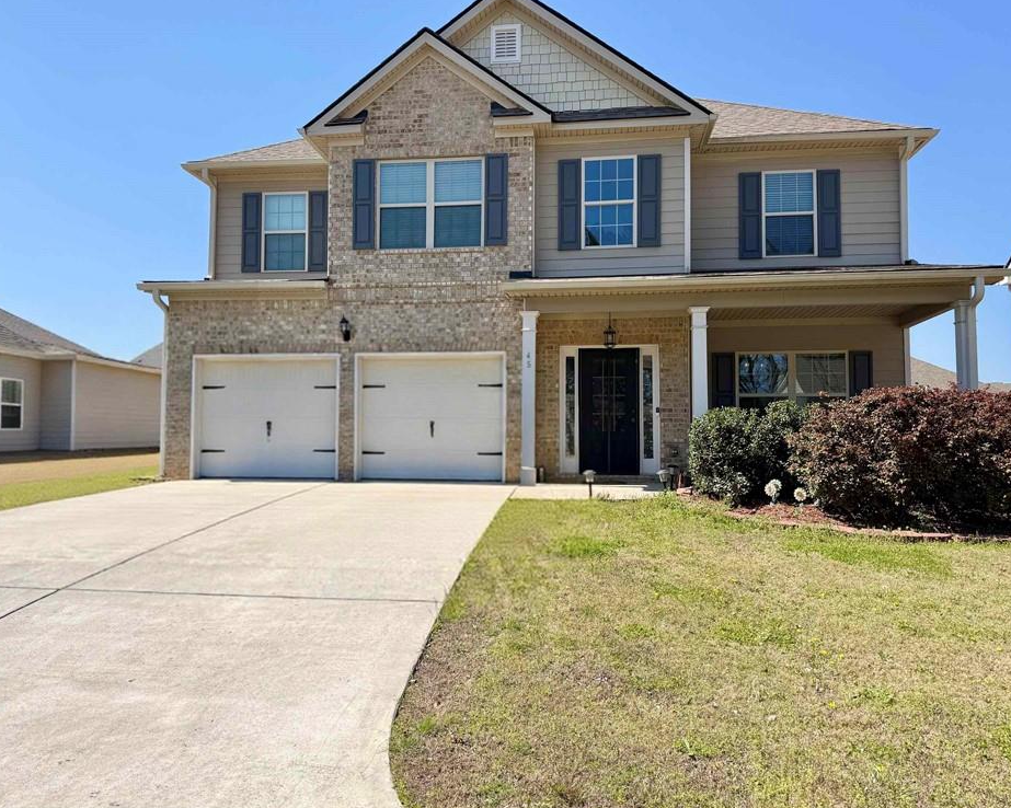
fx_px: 778
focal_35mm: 26
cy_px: 396
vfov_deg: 54.9
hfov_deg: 66.0
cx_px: 496
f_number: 1.78
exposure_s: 1/4167
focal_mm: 6.76
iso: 80
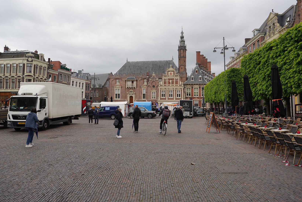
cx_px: 137
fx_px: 243
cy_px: 81
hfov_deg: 63.5
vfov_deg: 44.7
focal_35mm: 29
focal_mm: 24
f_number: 6.3
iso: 100
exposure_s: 1/100
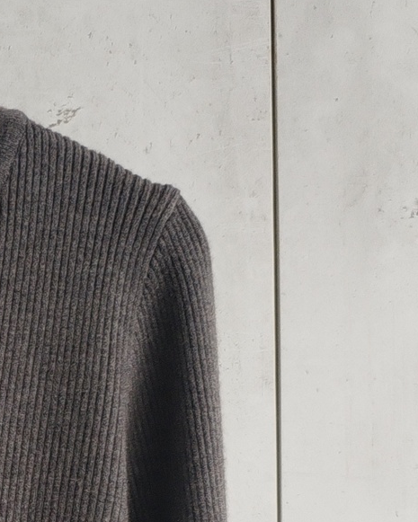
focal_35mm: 117
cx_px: -238
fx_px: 1809
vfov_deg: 15.6
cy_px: 678
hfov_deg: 12.4
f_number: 1.8
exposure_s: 1/60
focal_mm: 4.75
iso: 350
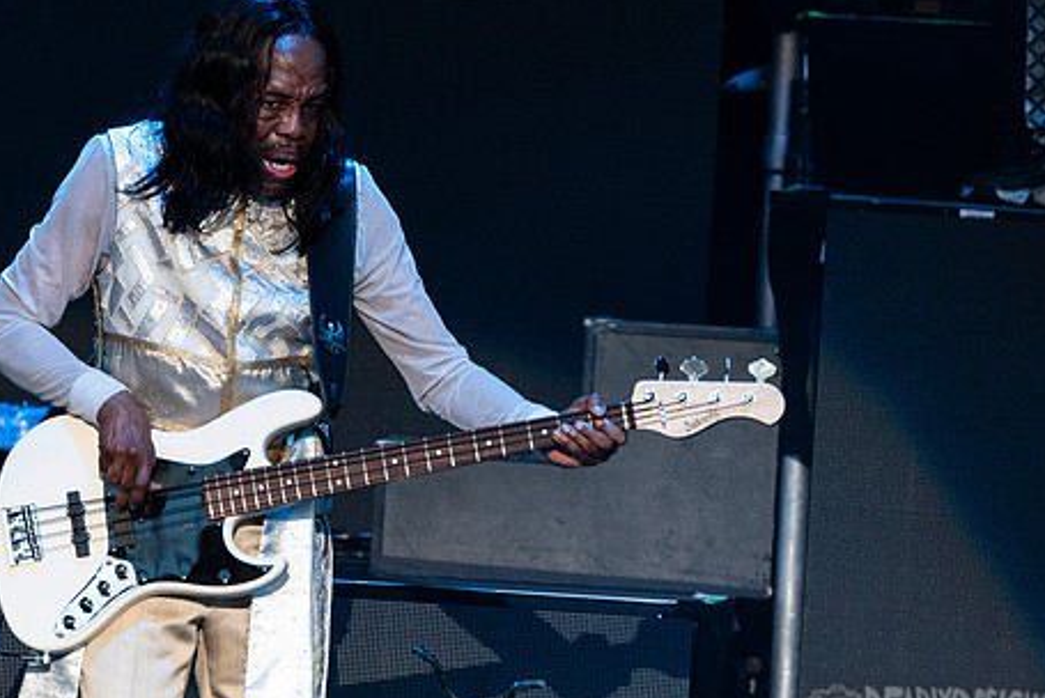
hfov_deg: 2.1
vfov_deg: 1.4
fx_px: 28697
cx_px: 480
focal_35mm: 988
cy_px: 304
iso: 1000
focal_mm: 500
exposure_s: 1/640
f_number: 6
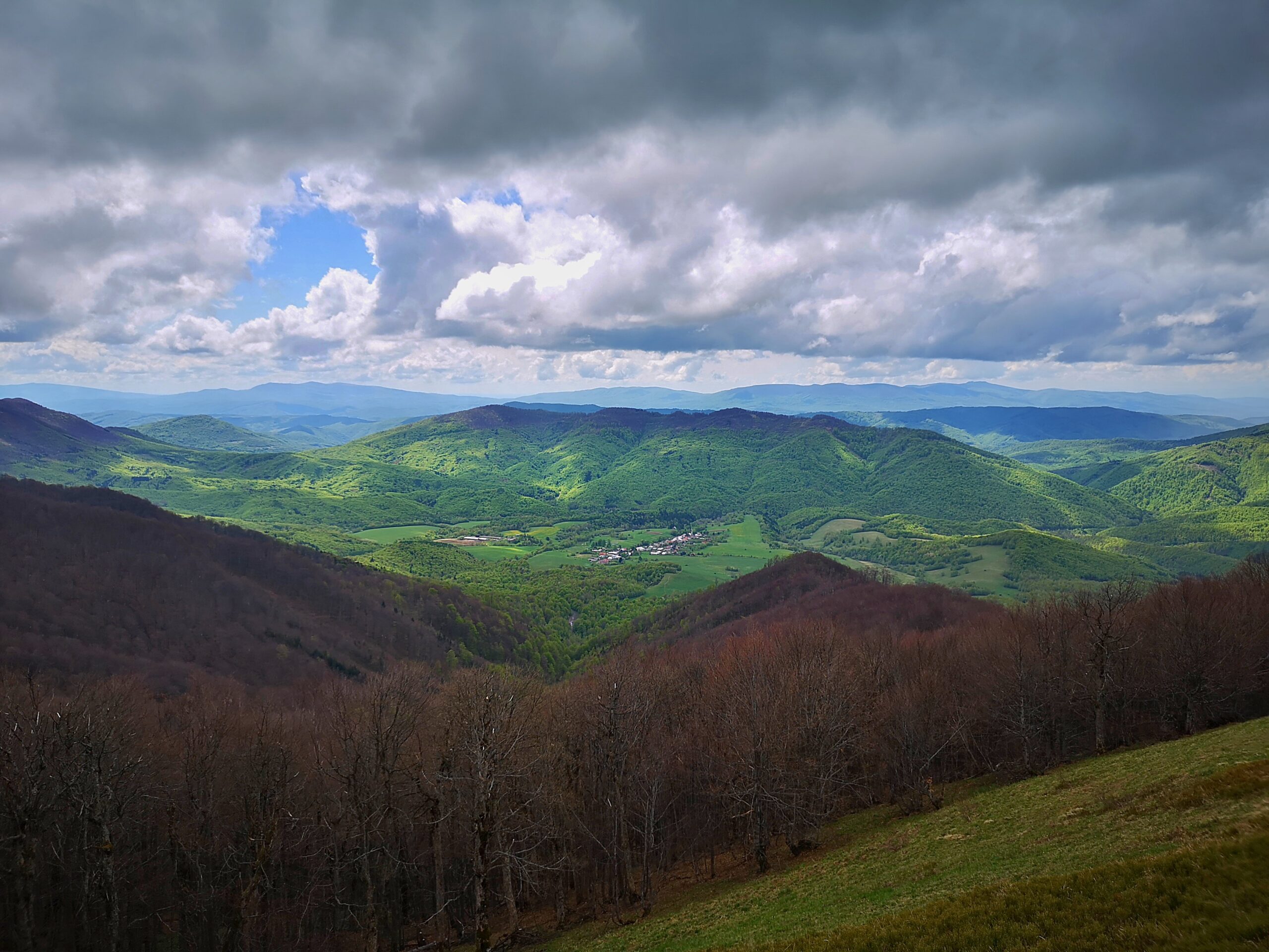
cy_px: 476
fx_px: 990
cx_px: 634
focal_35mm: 27
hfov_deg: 65.3
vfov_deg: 51.4
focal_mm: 3.95
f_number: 1.8
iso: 50
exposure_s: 1/1580
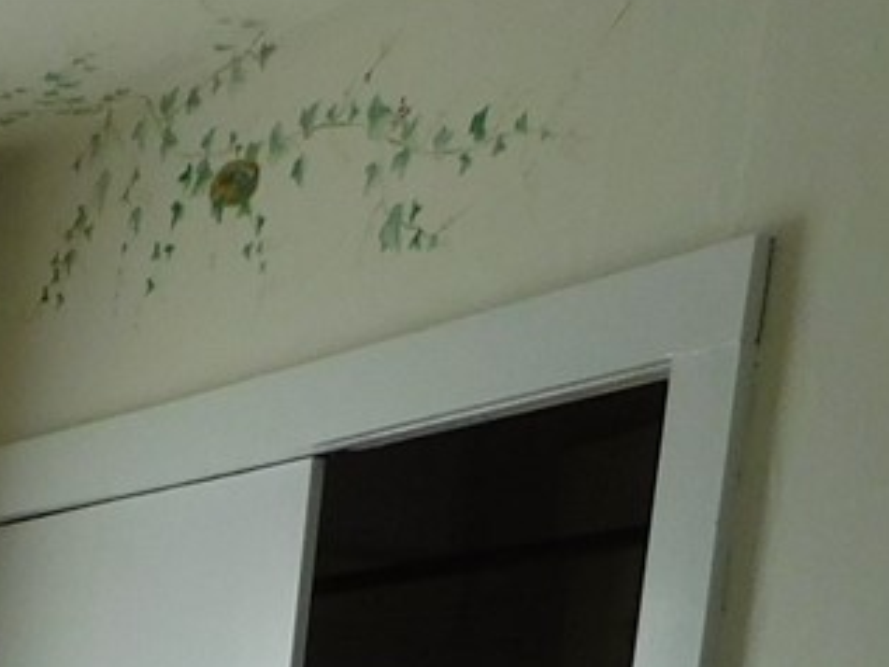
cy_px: 1665
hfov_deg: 14.8
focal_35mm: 116
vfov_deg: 10.7
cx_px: -715
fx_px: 2980
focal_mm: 4
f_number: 3
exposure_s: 1/80
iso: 125
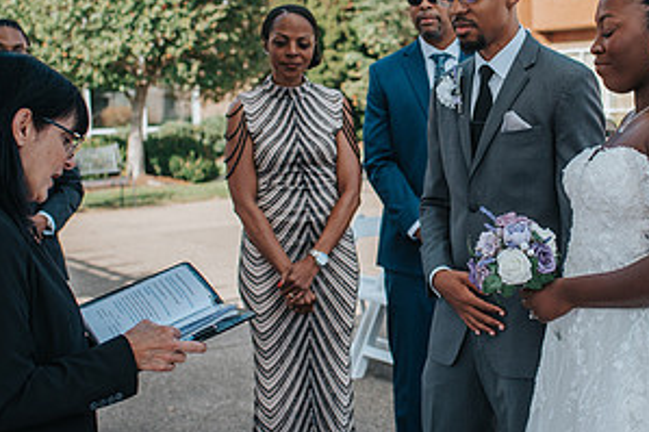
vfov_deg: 20.0
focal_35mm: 68
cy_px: 179
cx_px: 454
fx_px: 1225
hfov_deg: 29.4
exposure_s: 1/1250
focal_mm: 35
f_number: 3.2
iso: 180
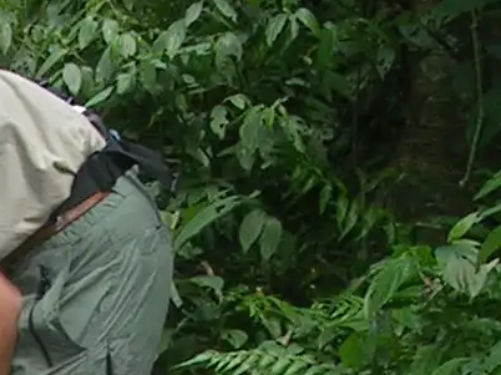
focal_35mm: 209
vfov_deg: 7.0
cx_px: -344
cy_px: 571
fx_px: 3023
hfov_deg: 9.1
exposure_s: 1/30
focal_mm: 6.2
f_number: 2.9
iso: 52
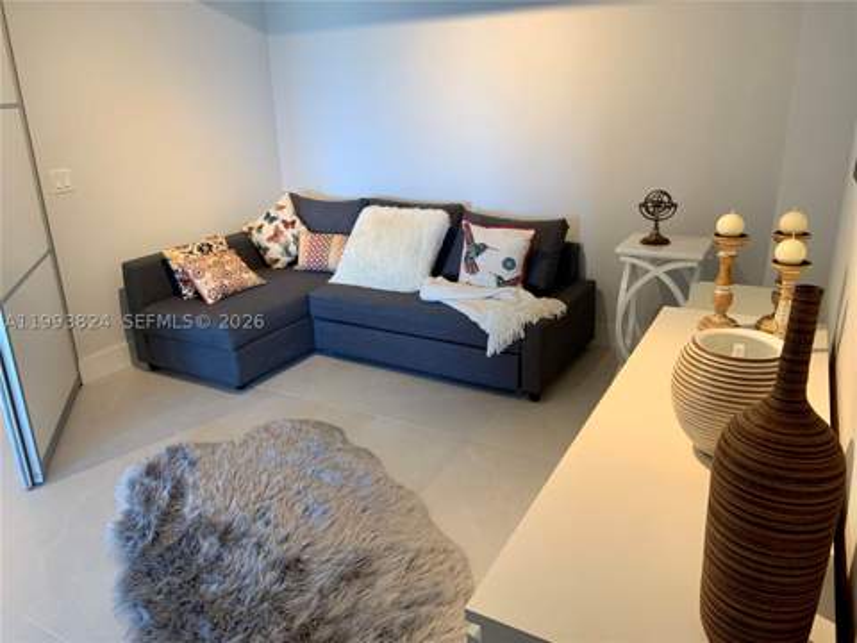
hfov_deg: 67.3
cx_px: 428
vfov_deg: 53.1
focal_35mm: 26
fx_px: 644
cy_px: 322
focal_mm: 4.25
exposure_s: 1/60
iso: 125
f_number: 1.8
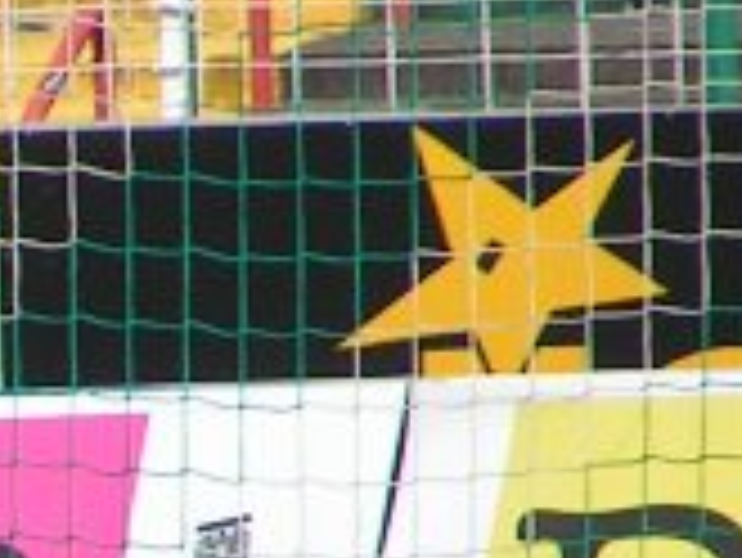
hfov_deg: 1.1
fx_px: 39512
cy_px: 594
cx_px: -841
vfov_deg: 0.8
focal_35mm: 1842
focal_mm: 58
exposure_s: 1/1000
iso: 50
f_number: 4
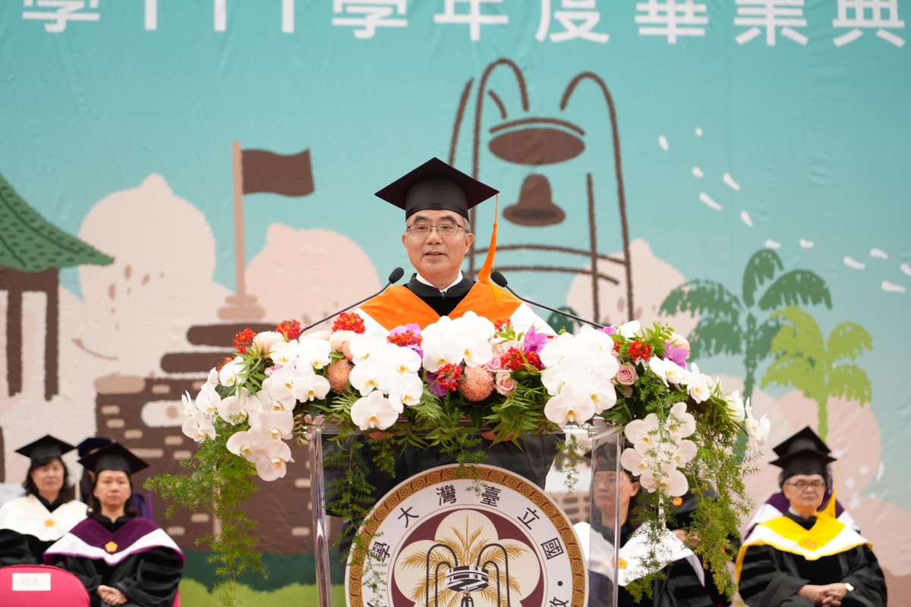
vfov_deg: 13.0
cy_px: 304
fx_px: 2657
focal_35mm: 105
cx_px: 456
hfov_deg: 19.5
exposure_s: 1/200
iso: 640
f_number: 4
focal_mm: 105
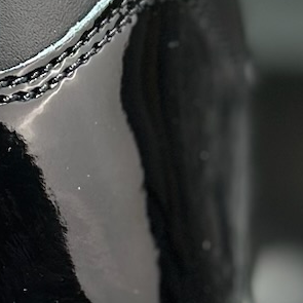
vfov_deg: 5.9
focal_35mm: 295
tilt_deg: -57.6
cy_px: 117
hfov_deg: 5.9
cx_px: -69
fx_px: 2921
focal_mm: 6.86
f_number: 1.78
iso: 80
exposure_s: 1/220
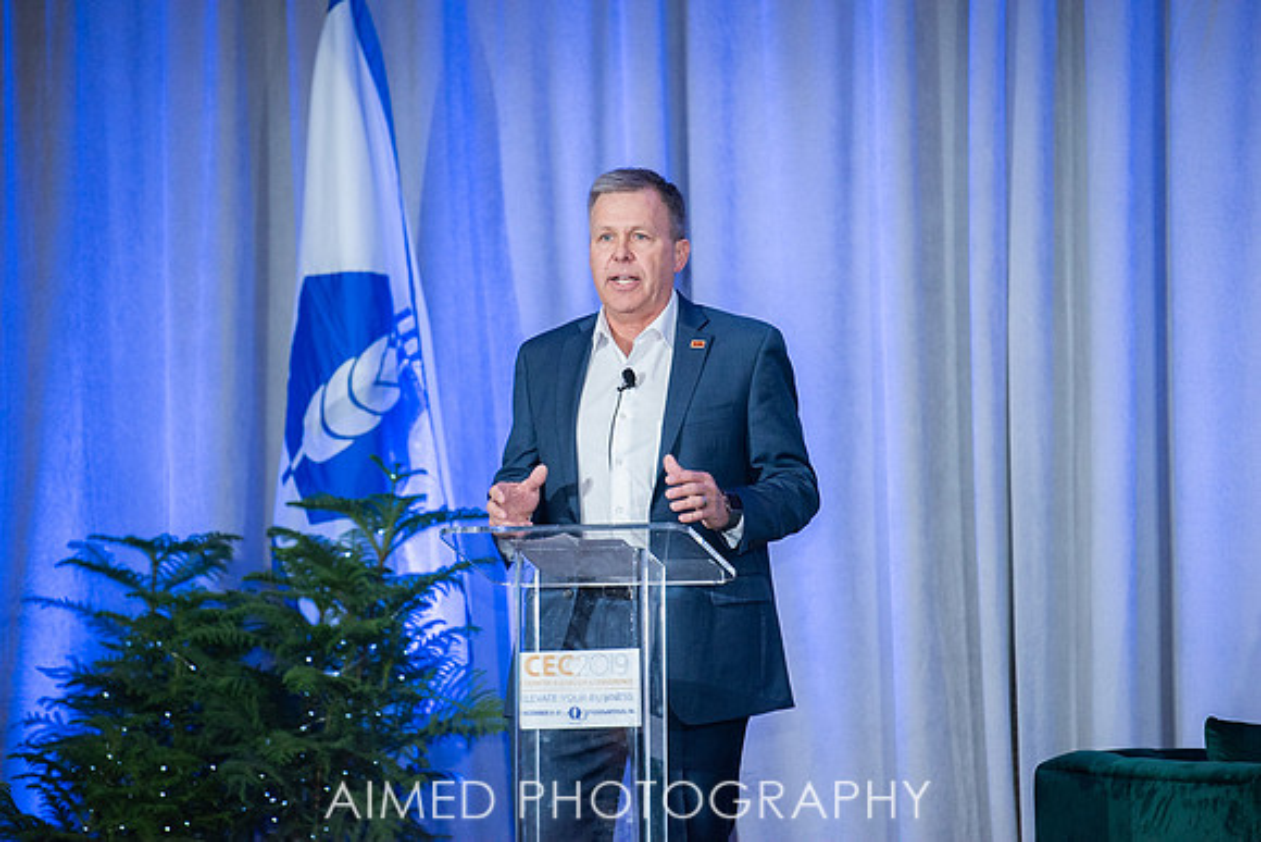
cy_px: 421
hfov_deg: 10.3
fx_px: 7007
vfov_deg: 6.9
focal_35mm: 200
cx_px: 630
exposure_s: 1/200
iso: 1600
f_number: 4
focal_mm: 200
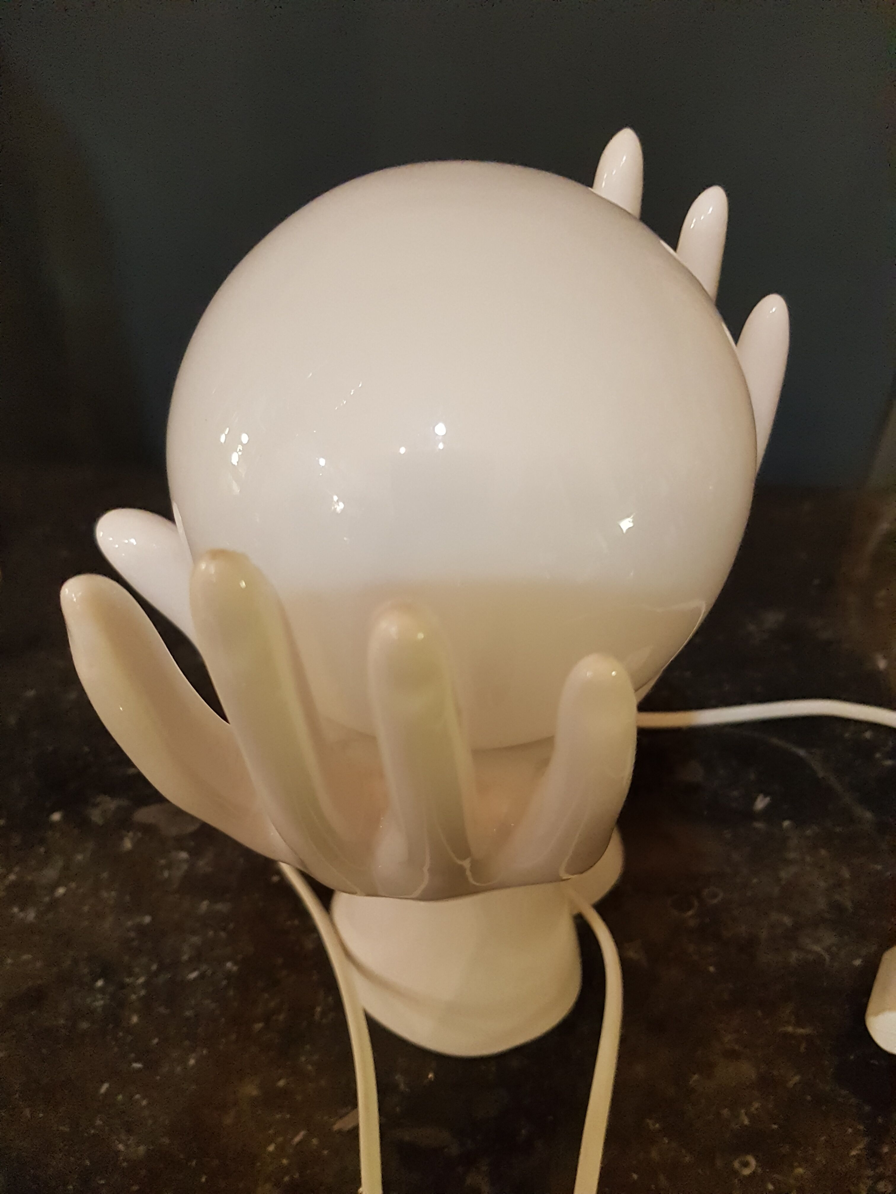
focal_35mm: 26
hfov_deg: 53.1
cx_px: 448
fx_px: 897
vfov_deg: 67.3
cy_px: 597
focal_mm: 4.2
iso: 800
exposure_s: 1/50
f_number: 1.7
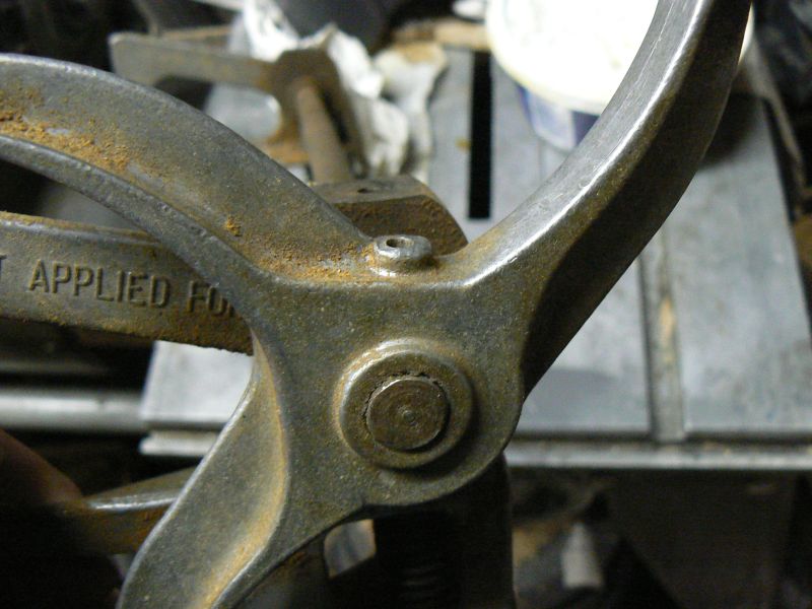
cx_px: 406
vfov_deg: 39.7
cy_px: 304
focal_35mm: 36
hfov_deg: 51.4
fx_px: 844
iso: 400
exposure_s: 1/10
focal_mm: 6
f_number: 2.8
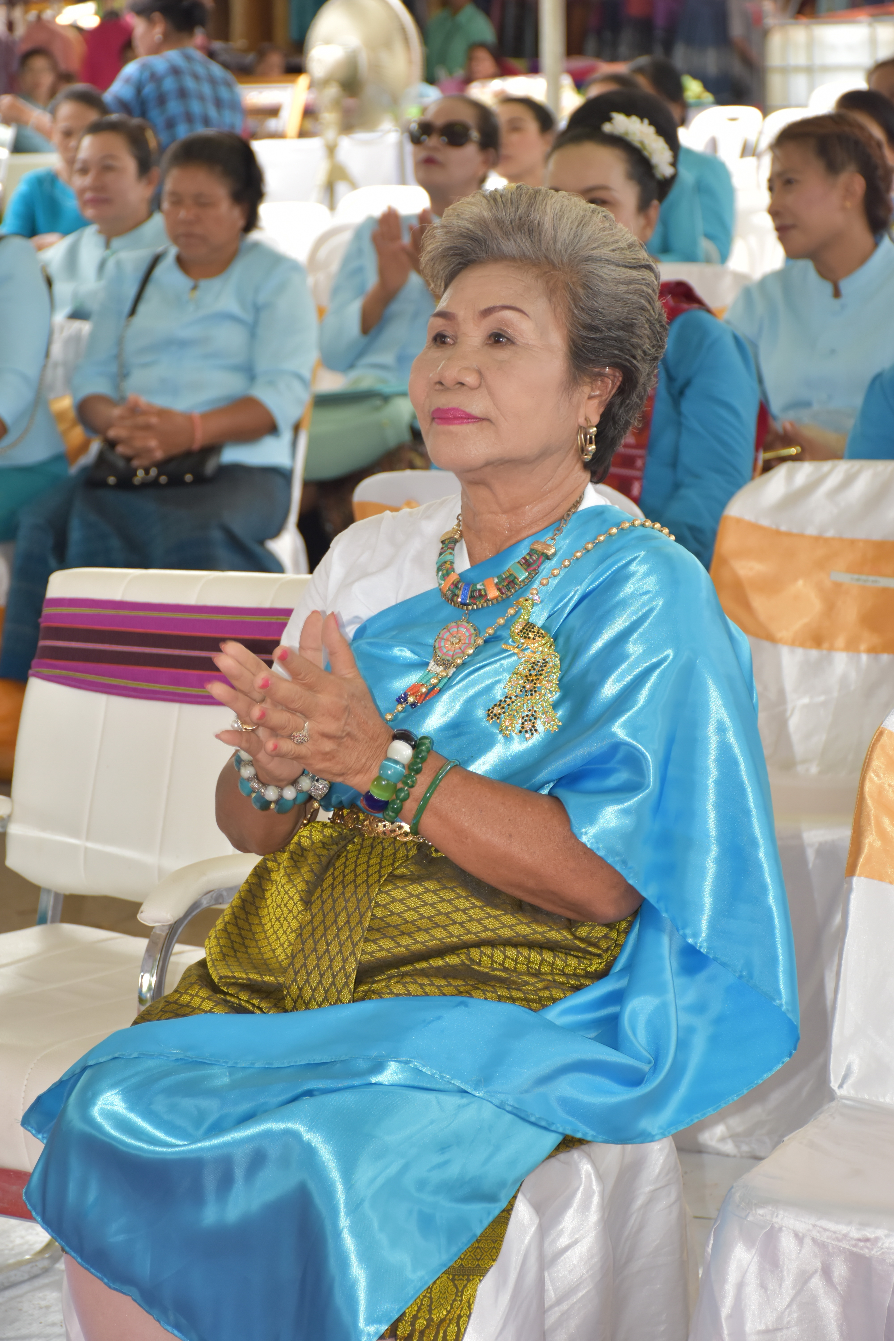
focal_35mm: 105
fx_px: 3911
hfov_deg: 13.0
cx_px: 447
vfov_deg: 19.5
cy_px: 670
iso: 640
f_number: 5.6
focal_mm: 70
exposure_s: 1/125
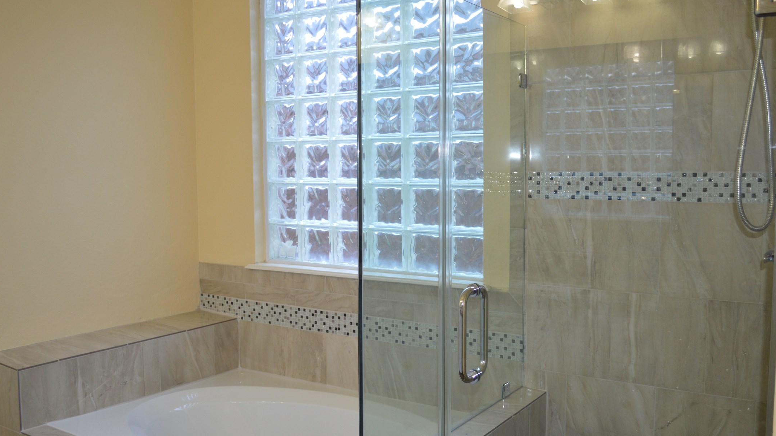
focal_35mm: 35
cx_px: 389
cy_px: 220
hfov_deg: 56.6
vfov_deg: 33.7
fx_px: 720
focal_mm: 22
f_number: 4
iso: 400
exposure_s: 1/80
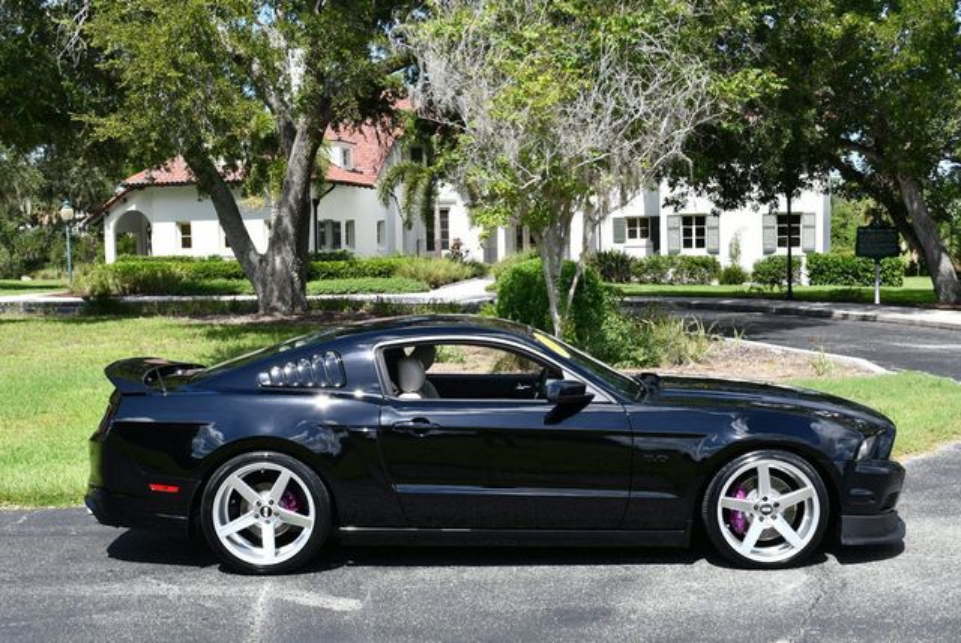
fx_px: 1282
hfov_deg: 41.1
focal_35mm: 48
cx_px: 480
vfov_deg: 28.1
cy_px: 322
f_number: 8
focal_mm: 24
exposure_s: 1/250
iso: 160
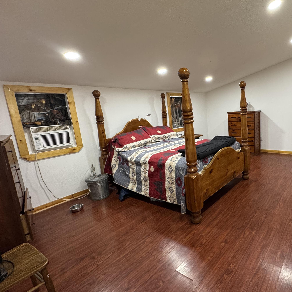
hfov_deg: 73.9
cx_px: 207
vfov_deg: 77.7
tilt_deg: -11.5
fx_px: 181
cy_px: 143
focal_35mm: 19
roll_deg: +2.8
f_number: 2.2
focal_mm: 2.22
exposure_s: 1/60
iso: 250
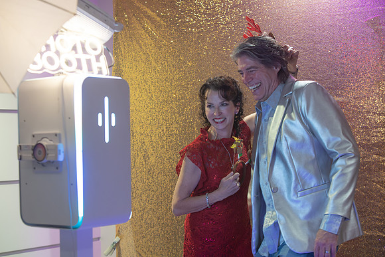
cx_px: 192
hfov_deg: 28.8
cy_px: 128
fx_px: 749
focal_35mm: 70
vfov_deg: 19.5
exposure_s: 1/50
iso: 2000
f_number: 4.5
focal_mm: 70
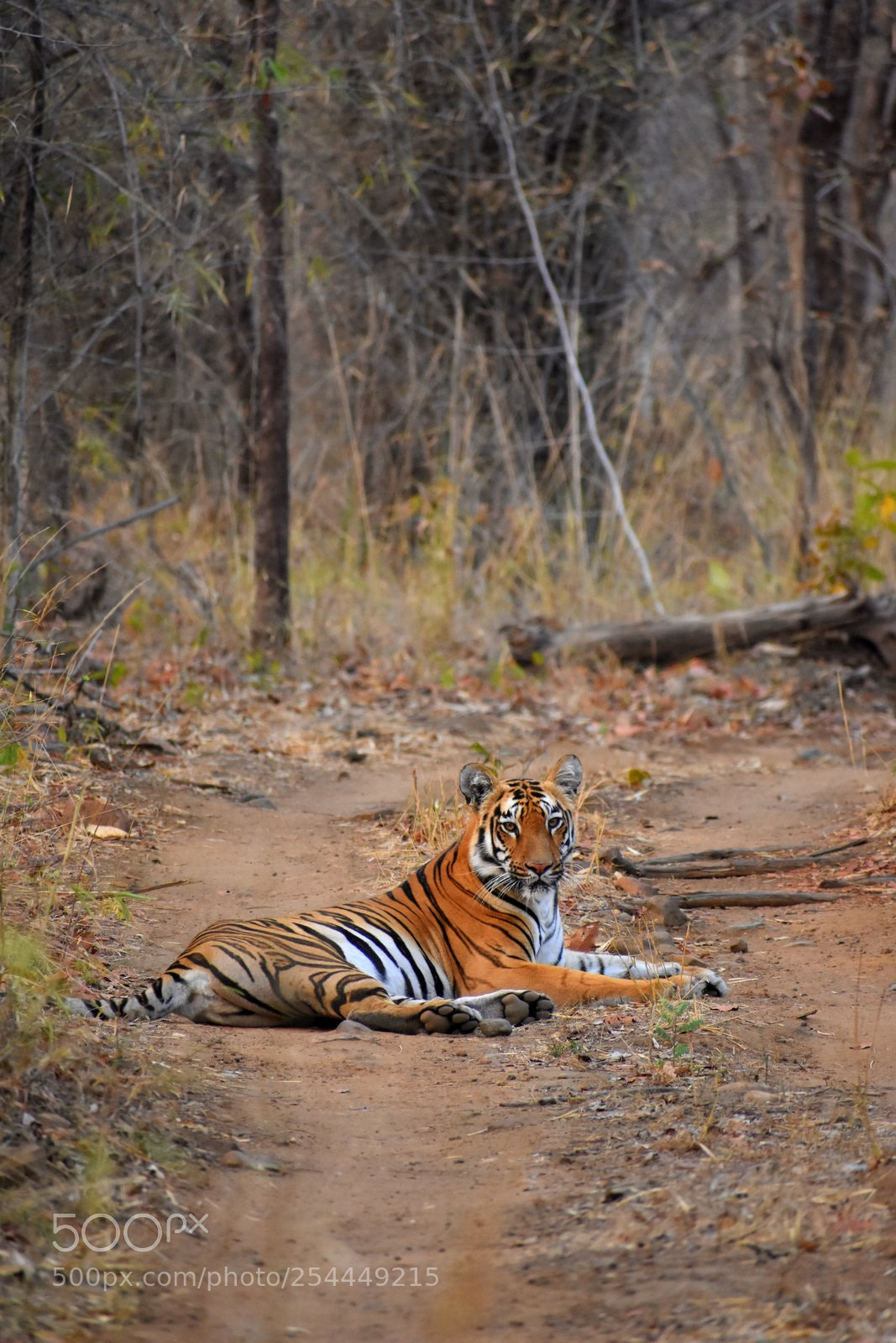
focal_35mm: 450
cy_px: 672
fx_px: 16795
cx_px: 448
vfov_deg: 4.6
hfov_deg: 3.1
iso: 1800
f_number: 6.3
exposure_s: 1/200
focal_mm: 300
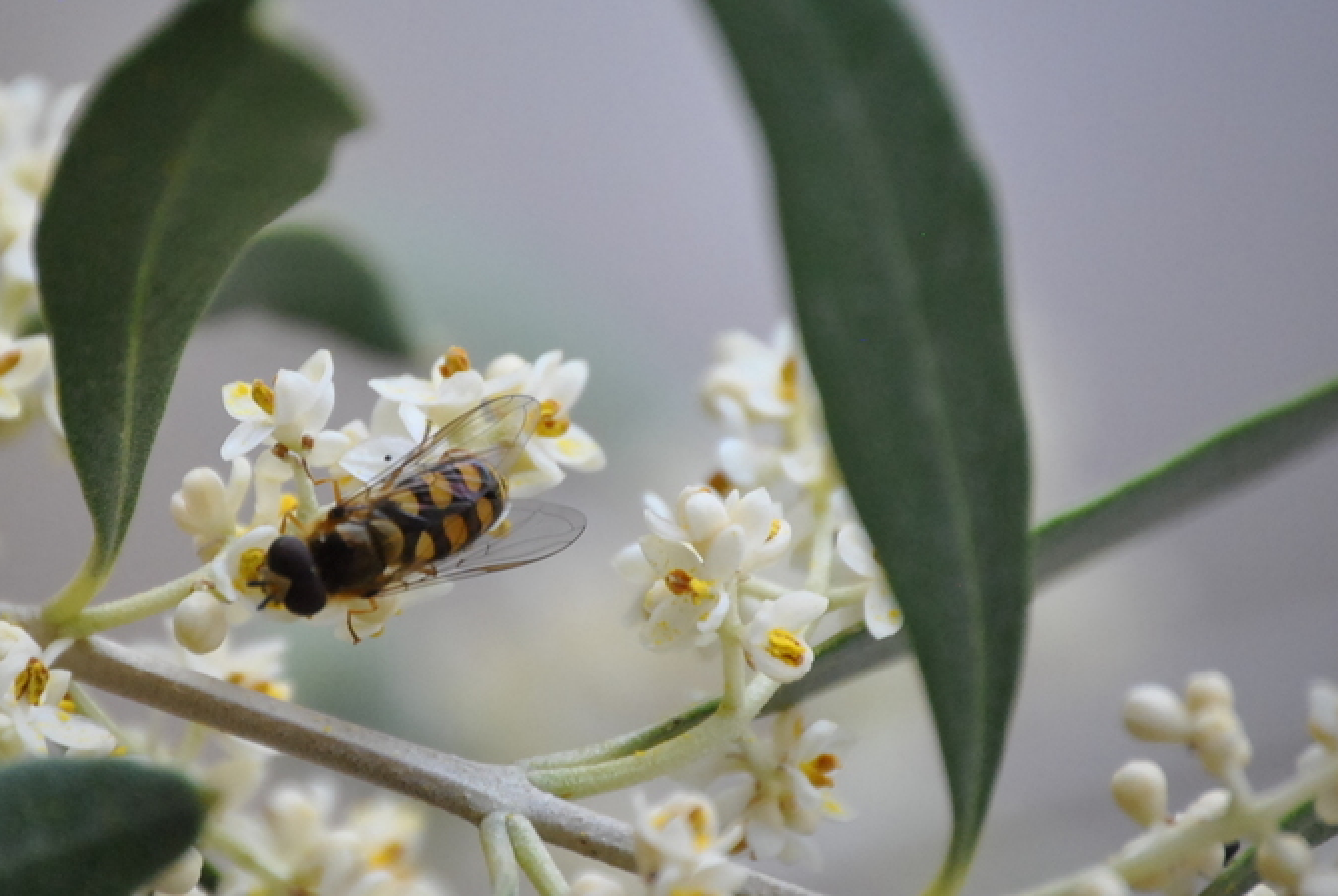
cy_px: 527
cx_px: 433
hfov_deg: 4.8
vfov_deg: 3.2
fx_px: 15932
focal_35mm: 428
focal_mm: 200
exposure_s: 1/160
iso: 800
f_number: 5.6
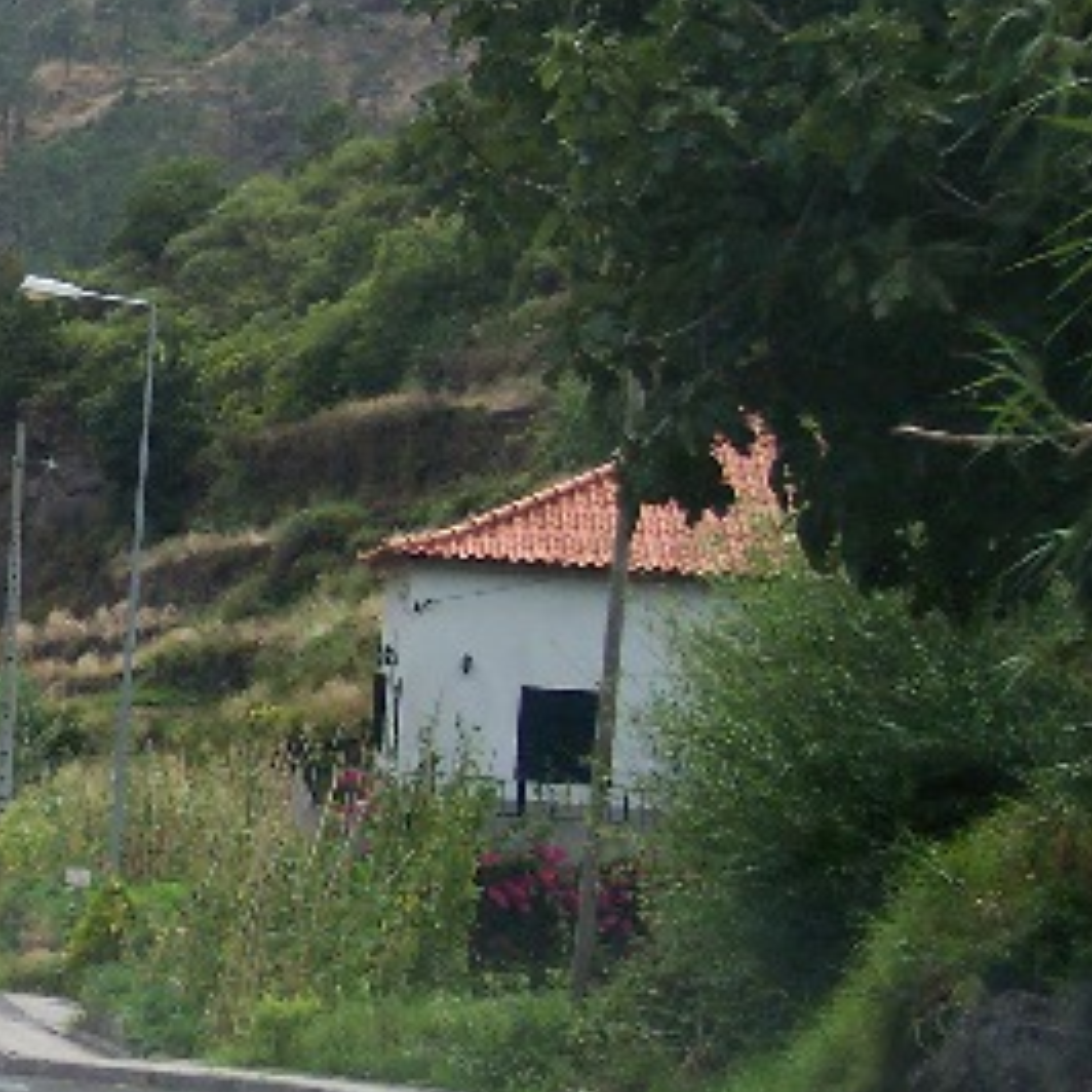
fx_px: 3605
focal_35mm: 101
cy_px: 353
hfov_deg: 15.9
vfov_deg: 17.2
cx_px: -534
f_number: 2.8
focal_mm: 8
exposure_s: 1/350
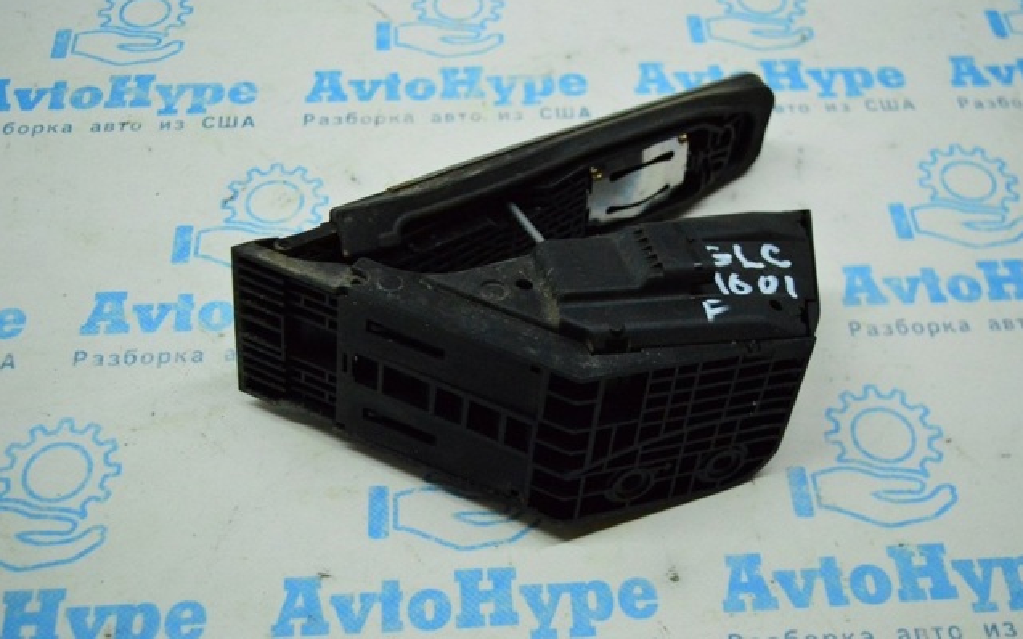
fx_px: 1241
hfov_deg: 44.8
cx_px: 512
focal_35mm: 45
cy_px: 299
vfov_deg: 28.9
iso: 6400
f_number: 4.2
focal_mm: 29
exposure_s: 1/1000
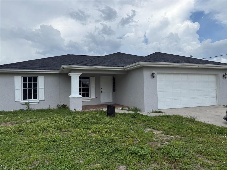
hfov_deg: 71.6
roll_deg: +1.2
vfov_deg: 56.8
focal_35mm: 24
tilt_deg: +1.5
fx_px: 157
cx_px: 114
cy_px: 85
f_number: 1.78
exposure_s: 1/4167
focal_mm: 6.76
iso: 80
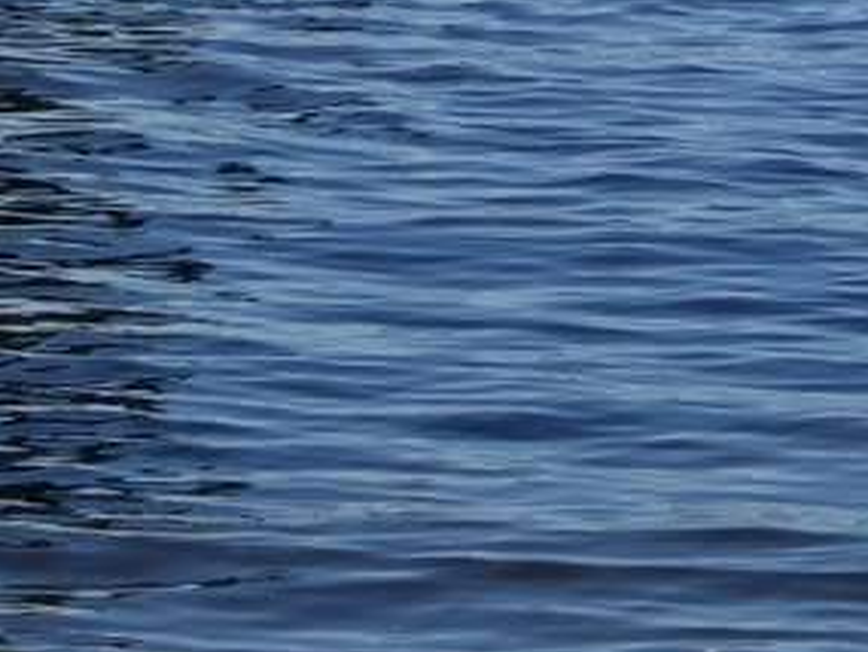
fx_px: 9834
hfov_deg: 5.0
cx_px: 874
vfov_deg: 3.8
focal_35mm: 392
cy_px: -375
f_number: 6
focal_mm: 23.4
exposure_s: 1/640
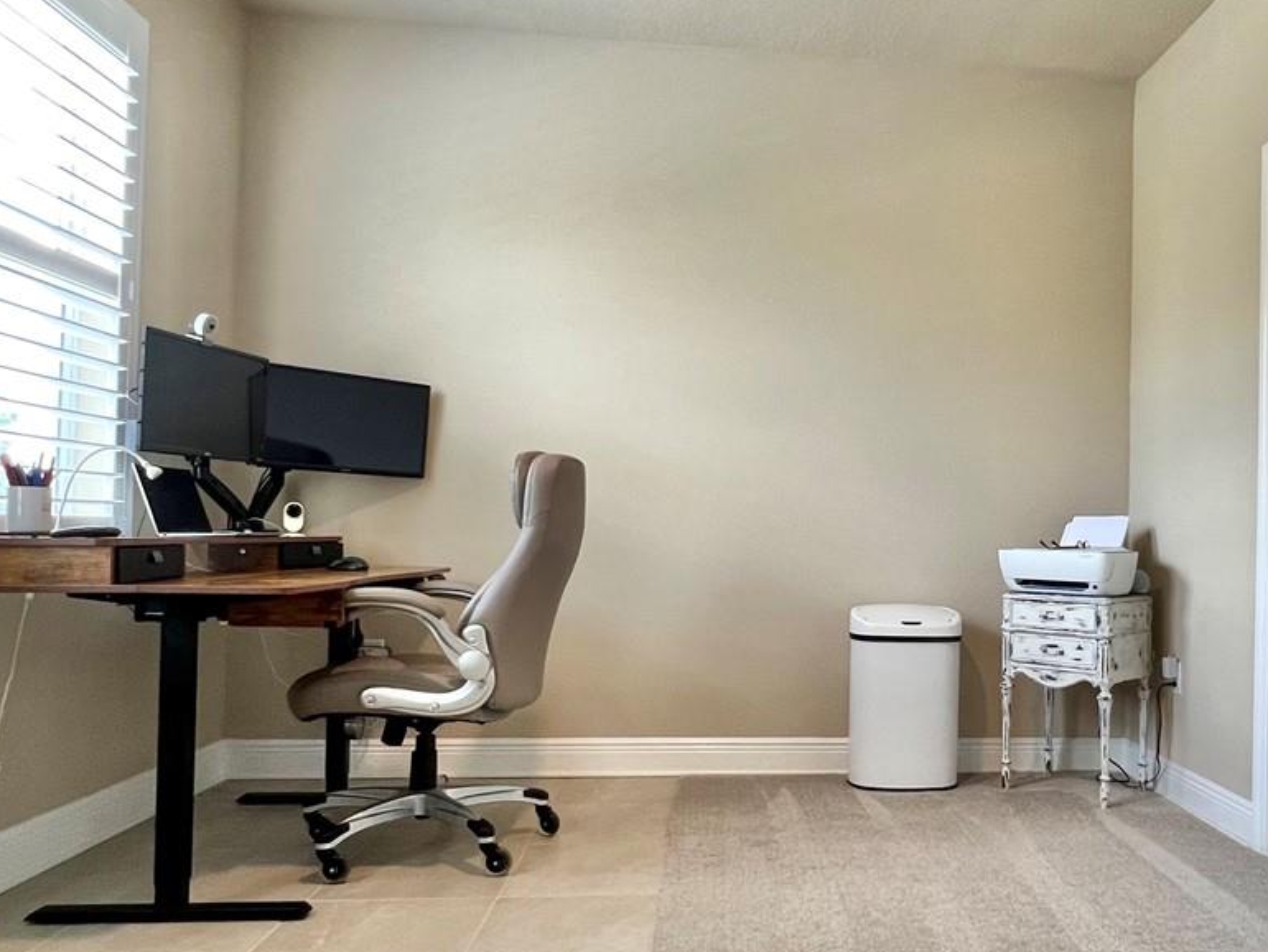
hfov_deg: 63.6
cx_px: 851
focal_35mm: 27
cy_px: 528
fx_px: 989
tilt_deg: -0.2
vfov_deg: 51.3
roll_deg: -2.0
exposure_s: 1/120
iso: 160
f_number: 1.8
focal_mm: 1.57
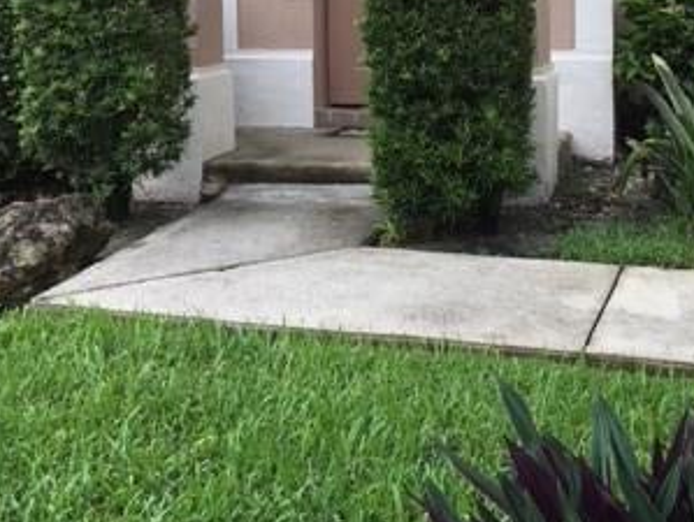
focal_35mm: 62
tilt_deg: -3.9
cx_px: 462
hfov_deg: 30.9
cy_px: 12
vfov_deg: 22.8
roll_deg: +1.0
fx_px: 1245
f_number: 2.2
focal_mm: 4.15
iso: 25
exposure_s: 1/172
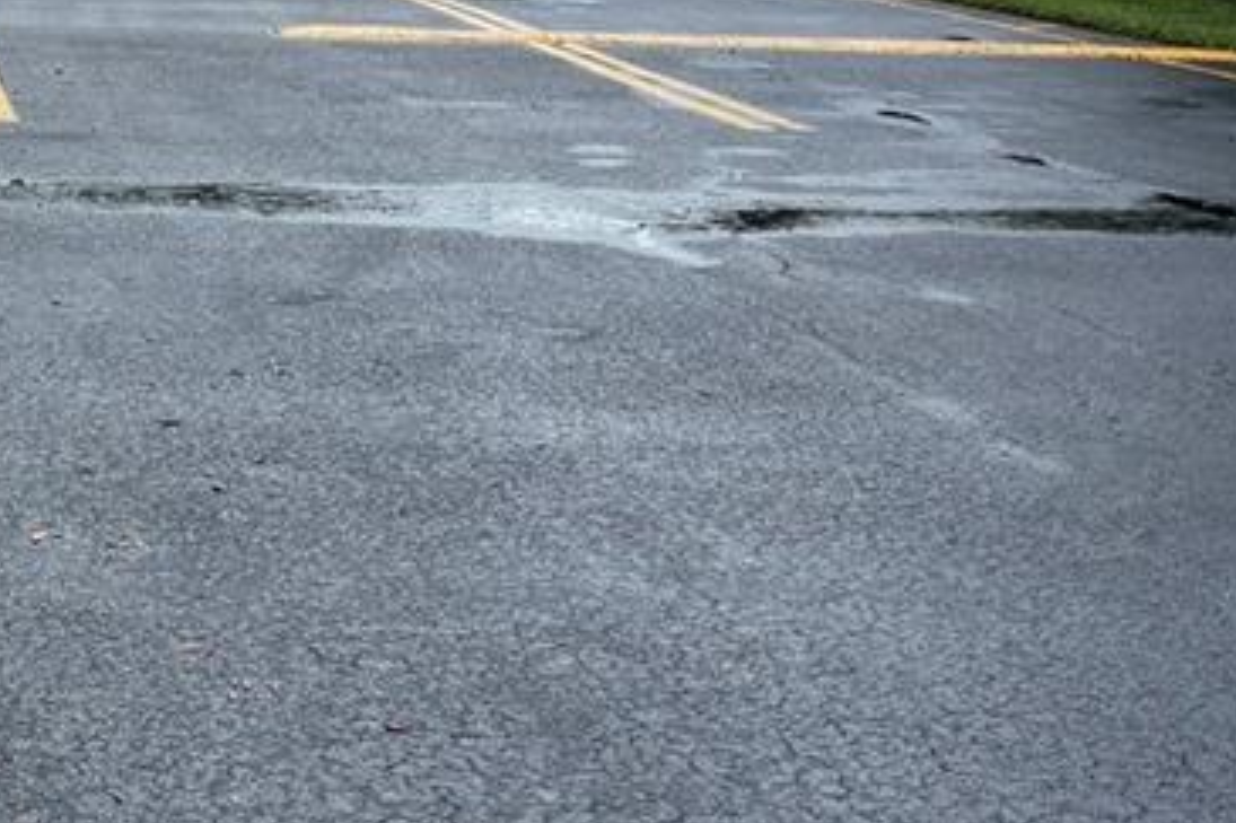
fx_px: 3054
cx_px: 17
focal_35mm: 89
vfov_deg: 14.9
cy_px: -102
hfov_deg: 22.1
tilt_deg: -2.4
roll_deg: -0.9
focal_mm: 5.96
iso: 50
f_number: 1.6
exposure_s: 1/2242
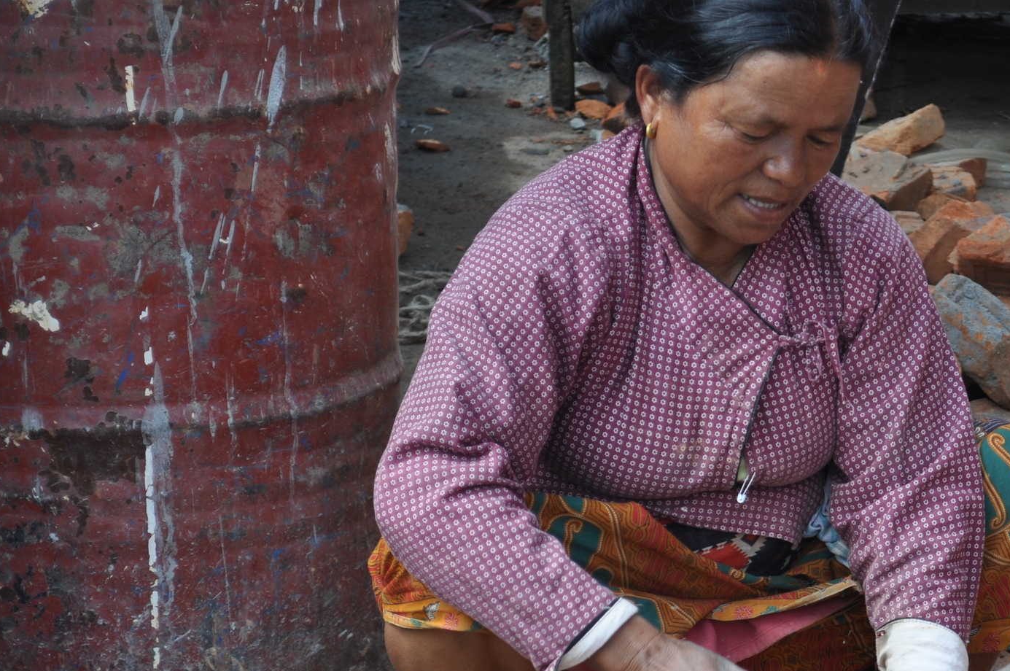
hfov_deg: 13.7
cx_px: 902
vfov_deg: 9.2
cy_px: 523
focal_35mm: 149
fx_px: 4173
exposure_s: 1/160
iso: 200
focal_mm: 55
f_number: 6.3
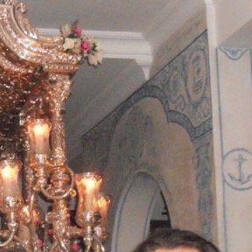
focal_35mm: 113
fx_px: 931
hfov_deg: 15.3
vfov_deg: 15.1
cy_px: 261
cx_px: 36
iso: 1600
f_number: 4.3
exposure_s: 1/30
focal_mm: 8.2
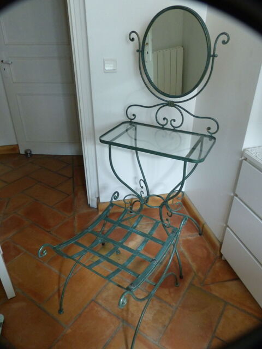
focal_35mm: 25
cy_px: 174
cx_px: 131
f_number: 2.8
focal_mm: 4.5
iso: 400
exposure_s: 1/15
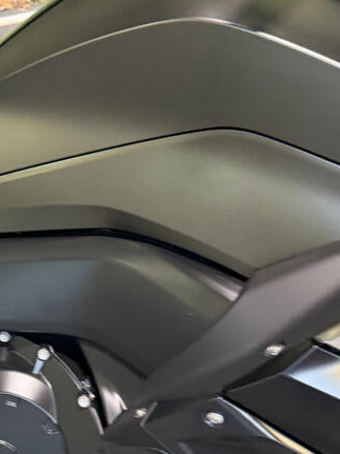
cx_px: 5
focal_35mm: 57
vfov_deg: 33.4
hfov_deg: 24.5
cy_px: 313
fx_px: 747
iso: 320
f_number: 1.78
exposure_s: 1/60
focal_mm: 6.76
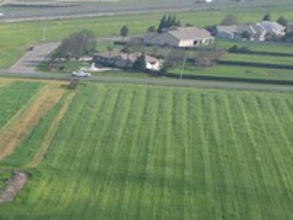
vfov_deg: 11.5
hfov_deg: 12.7
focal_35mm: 122
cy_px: 350
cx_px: -396
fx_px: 1033
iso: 110
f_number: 1.7
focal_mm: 6.72
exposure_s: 1/2000
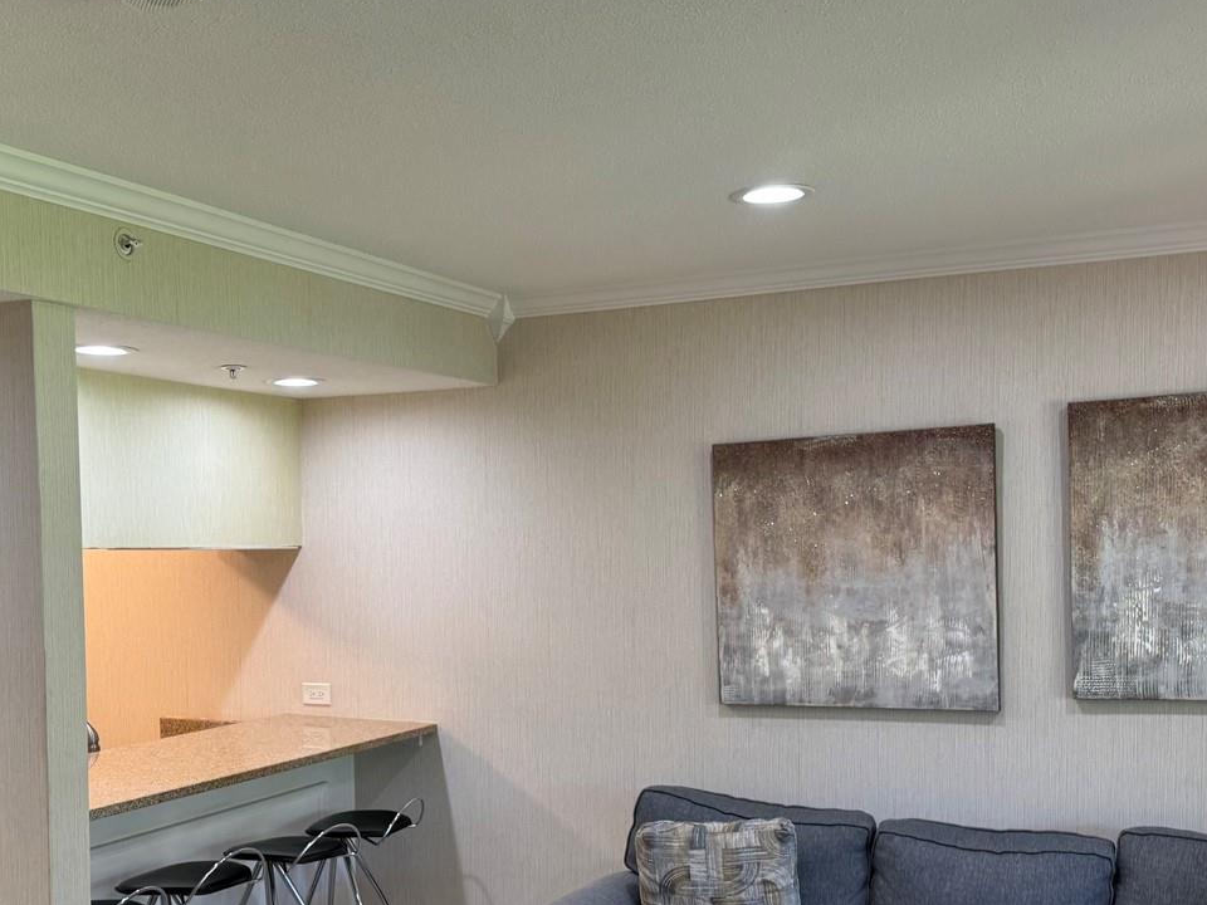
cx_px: 473
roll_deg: +1.1
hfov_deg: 46.5
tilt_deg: -4.7
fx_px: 1395
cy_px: 617
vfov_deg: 35.5
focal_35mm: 40
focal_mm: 6.76
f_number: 1.78
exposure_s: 1/120
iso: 160
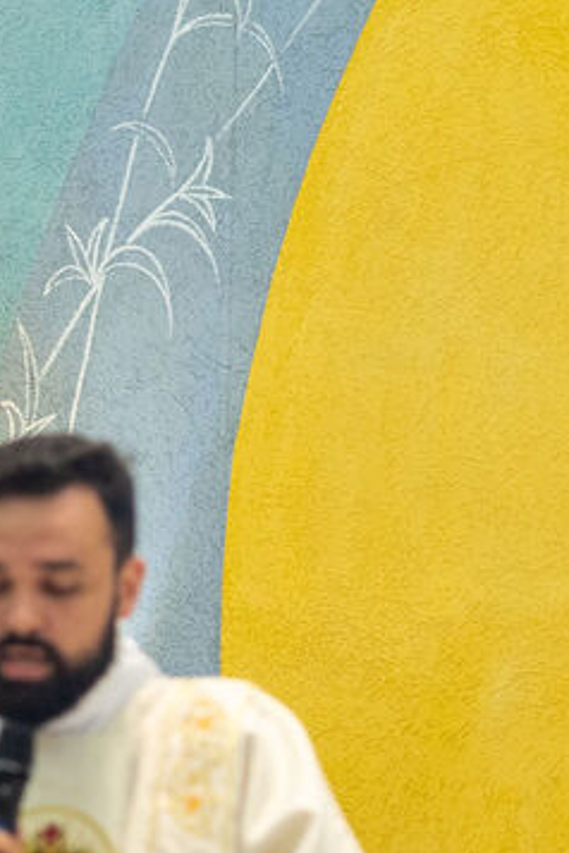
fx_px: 5073
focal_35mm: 214
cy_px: 667
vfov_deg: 9.6
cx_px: -141
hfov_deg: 6.4
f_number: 3.2
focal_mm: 85
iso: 1600
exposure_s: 1/160
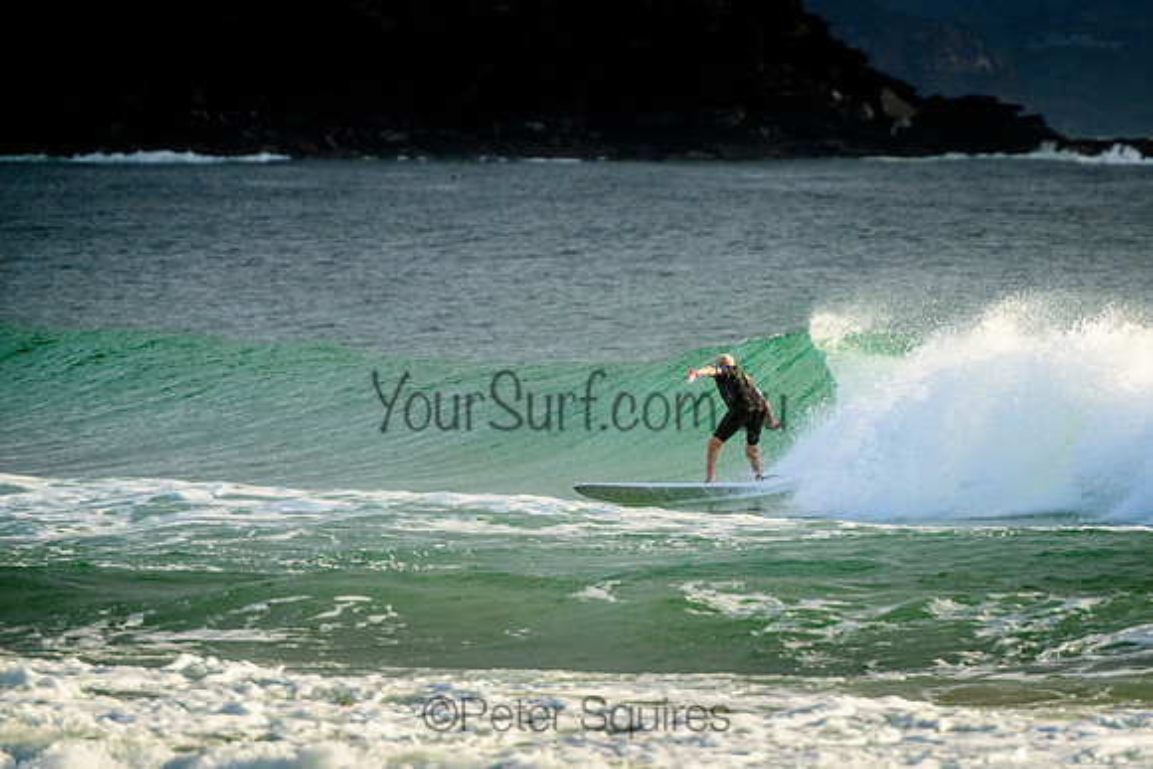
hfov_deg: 3.7
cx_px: 793
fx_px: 17621
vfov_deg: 2.5
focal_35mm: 550
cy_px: 410
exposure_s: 1/2500
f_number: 5.6
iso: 1250
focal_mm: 400
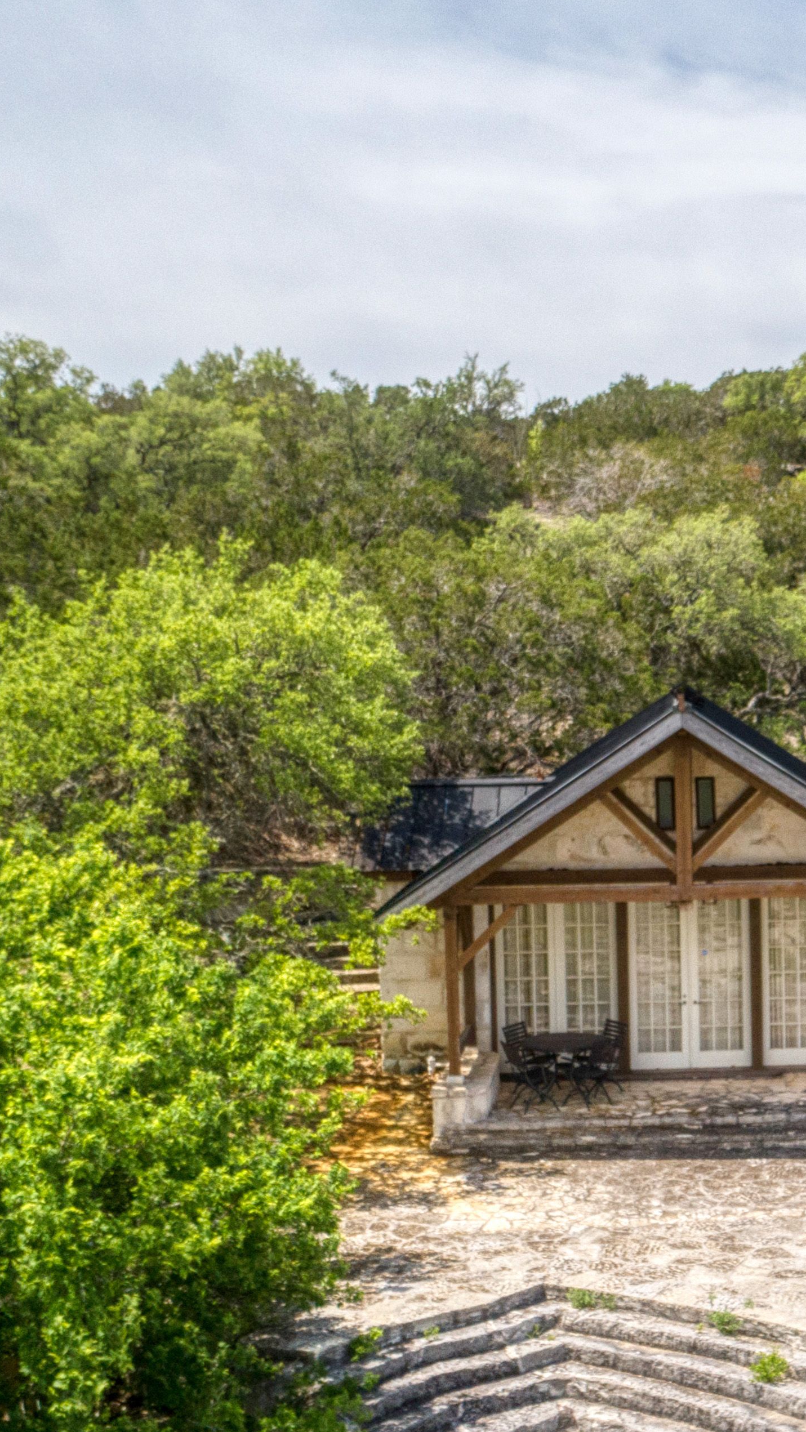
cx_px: 869
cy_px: 823
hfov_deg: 21.2
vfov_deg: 38.4
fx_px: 2051
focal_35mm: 54
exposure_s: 1/500
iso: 200
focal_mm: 8.8
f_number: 5
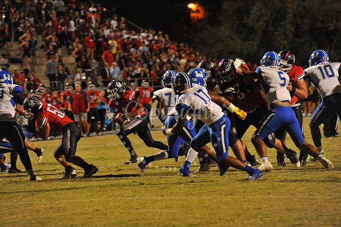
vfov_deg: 6.9
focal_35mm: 200
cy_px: 114
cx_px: 170
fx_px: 1893
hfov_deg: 10.3
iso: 5000
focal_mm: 200
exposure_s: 1/200
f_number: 5.6
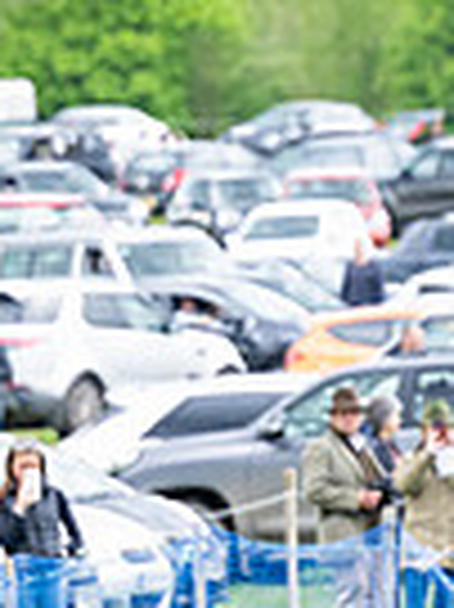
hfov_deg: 2.1
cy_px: 627
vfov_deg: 2.8
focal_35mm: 704
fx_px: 12330
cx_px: 663
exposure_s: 1/1250
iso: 500
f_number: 2.8
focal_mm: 115
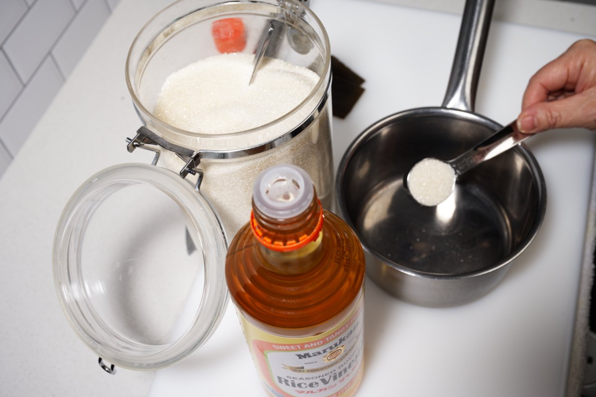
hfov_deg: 45.4
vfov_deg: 31.2
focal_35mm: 43
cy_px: 198
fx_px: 712
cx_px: 298
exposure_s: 1/80
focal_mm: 43
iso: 100
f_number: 8
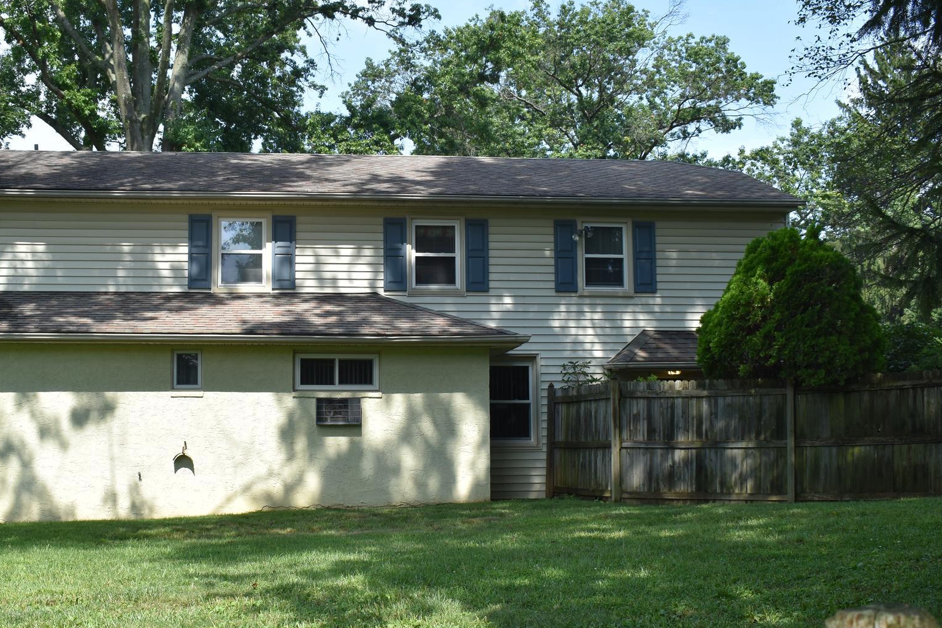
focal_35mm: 48
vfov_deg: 28.0
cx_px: 385
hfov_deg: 41.0
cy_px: 364
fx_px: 1256
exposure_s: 1/250
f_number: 8
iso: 125
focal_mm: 24
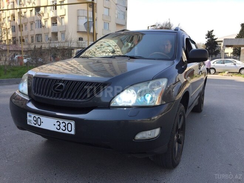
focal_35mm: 29
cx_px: 122
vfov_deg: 48.2
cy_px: 92
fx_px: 204
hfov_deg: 61.7
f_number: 2.2
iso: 32
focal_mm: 4.15
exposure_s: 1/638
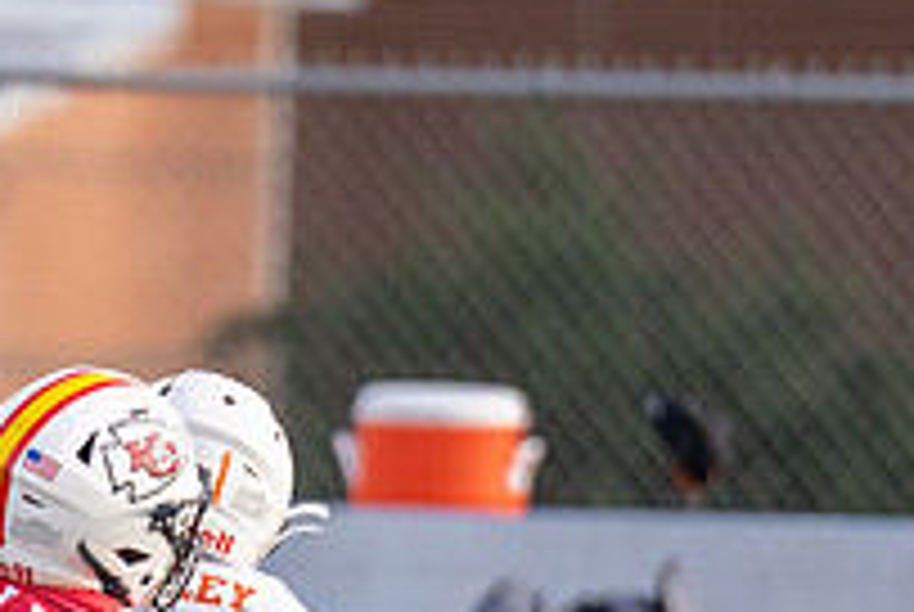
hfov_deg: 1.7
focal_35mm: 1190
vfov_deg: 1.2
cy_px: 606
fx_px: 30256
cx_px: -424
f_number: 2.8
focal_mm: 200
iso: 320
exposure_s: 1/2500
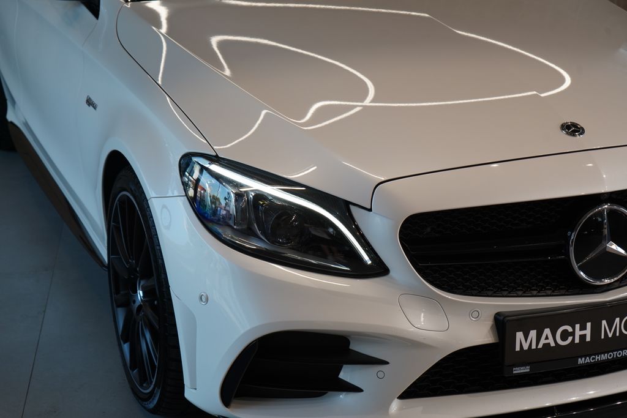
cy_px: 209
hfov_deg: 28.8
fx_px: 1219
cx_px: 314
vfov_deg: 19.5
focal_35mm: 70
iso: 640
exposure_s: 1/80
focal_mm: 70
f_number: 5.6
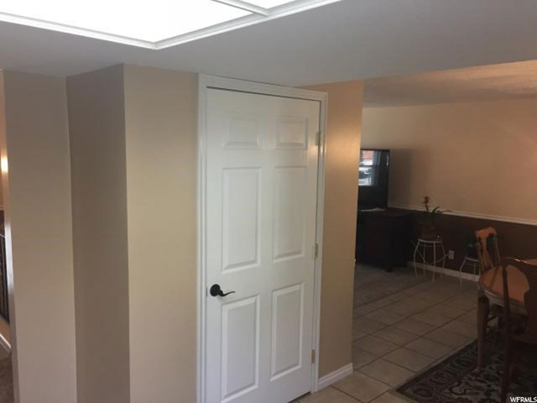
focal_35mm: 29
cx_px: 268
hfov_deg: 61.7
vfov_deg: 48.2
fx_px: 450
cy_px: 202
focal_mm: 4.15
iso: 64
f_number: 2.2
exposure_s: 1/30
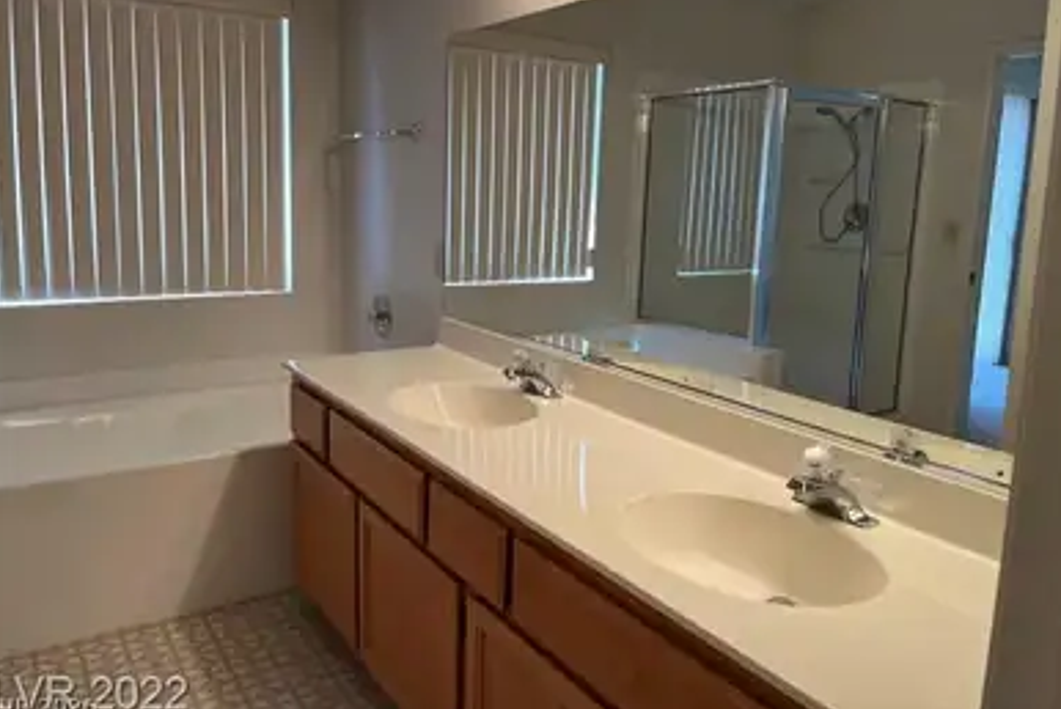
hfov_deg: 65.4
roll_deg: -1.5
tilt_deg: -8.6
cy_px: 313
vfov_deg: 46.4
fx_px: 826
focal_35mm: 28
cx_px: 530
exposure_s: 1/120
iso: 80
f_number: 1.6
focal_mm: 5.1
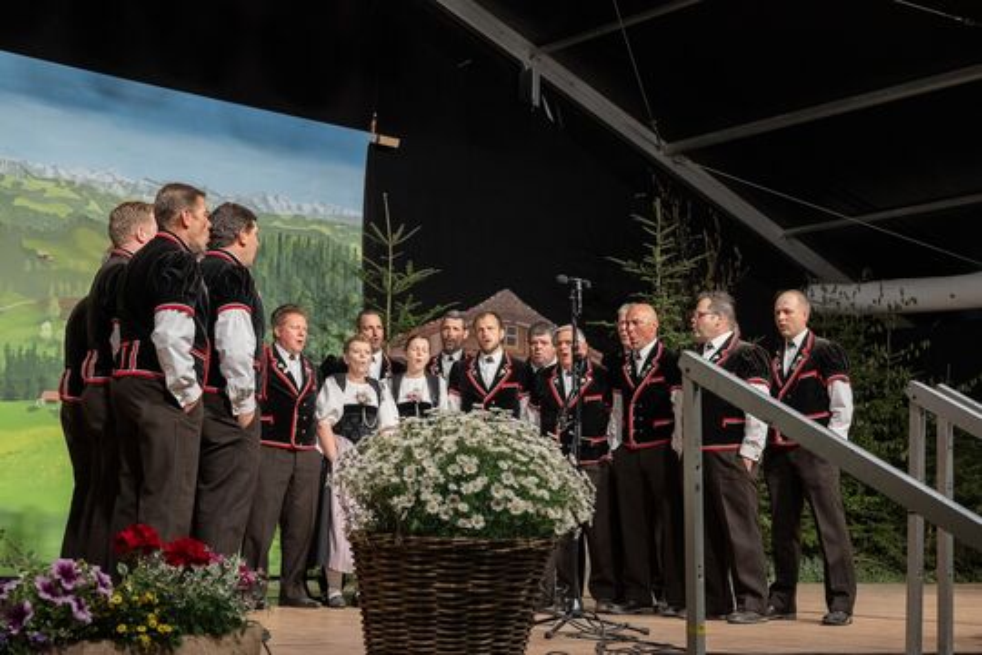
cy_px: 328
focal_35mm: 48
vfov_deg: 28.1
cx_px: 491
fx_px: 1309
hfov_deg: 41.1
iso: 2000
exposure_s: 1/80
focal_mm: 48
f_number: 5.6
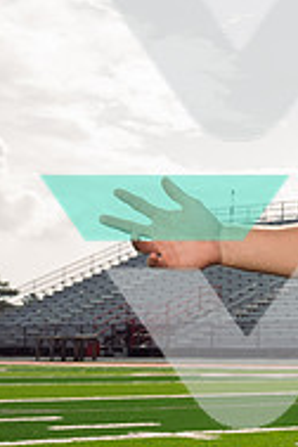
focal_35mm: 111
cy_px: 259
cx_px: 616
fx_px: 1378
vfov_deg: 18.4
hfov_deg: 11.1
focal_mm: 31
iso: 64
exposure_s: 1/250
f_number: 8
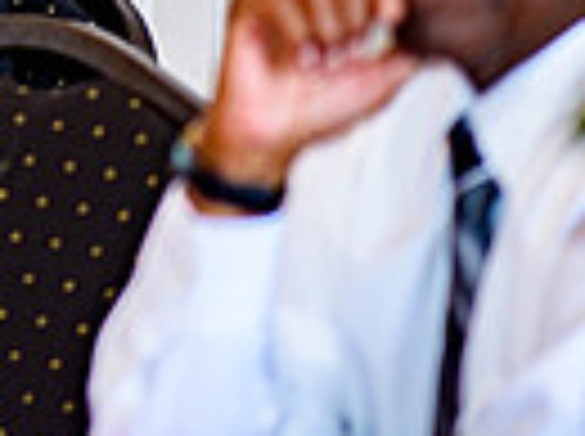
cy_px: -339
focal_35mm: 452
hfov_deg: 4.3
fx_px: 7625
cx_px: -603
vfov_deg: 3.3
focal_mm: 105
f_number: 1.8
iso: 160
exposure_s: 1/125
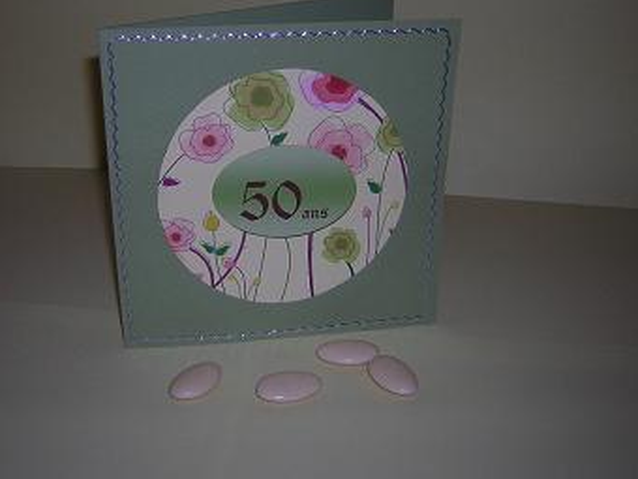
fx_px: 866
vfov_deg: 30.8
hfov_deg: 40.4
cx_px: 298
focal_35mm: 47
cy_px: 205
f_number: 2.7
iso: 50
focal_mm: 5.2
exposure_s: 1/60.1
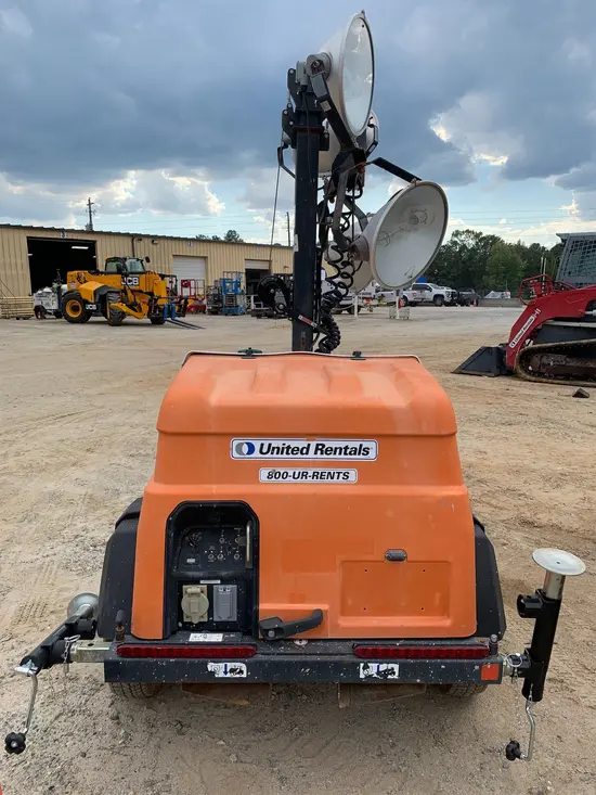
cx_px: 298
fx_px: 597
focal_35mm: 26
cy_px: 398
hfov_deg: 53.1
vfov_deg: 67.3
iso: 25
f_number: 1.8
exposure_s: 1/1190
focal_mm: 4.25
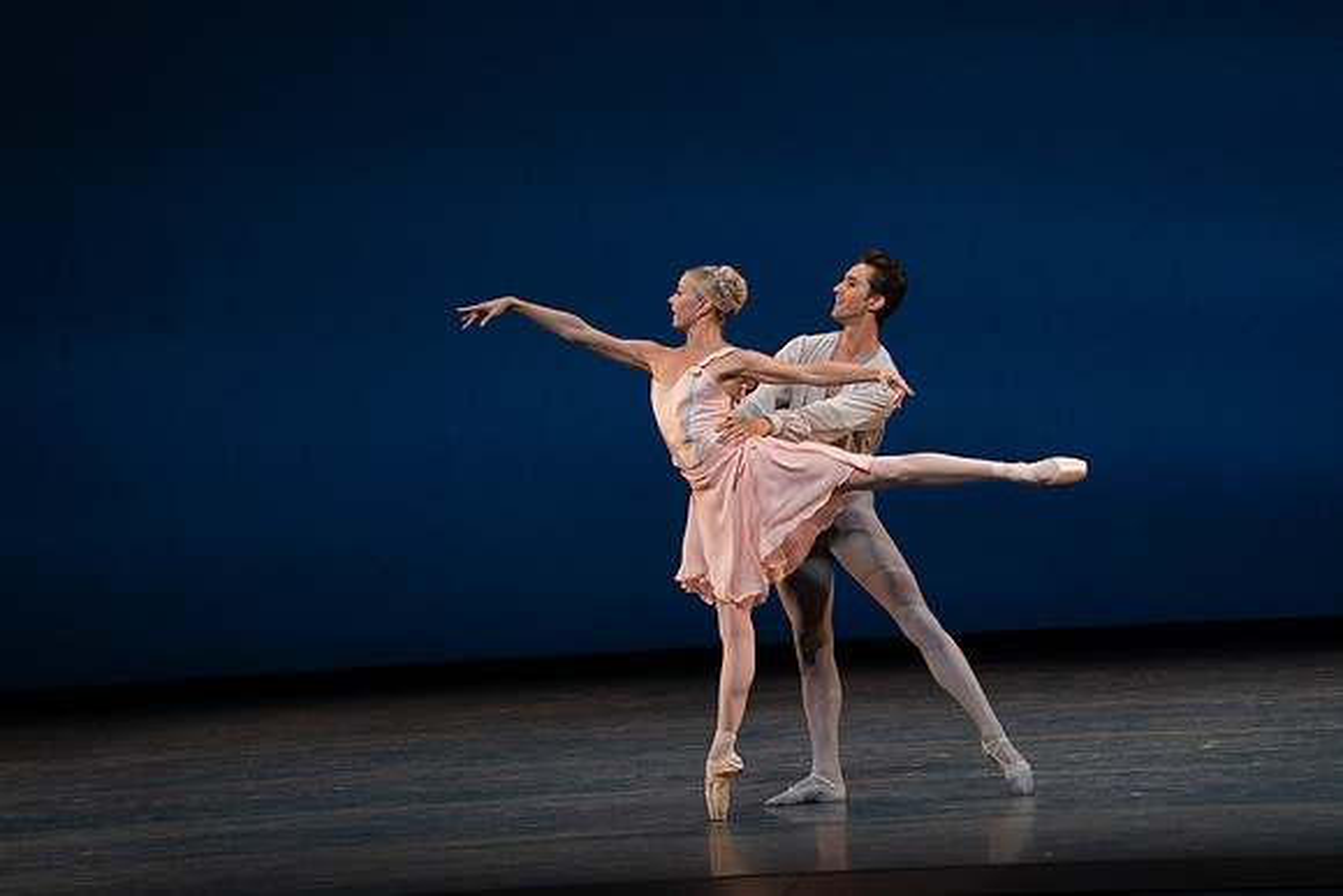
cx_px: 672
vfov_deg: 6.9
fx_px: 7463
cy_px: 448
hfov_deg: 10.3
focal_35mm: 200
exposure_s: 1/500
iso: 3200
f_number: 8
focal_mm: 200
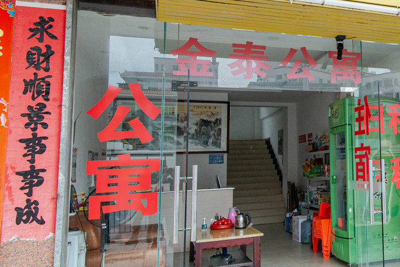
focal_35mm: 38
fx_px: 422
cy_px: 58
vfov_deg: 34.1
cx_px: 388
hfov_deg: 44.2
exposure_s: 1/640
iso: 400
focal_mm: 16
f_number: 8
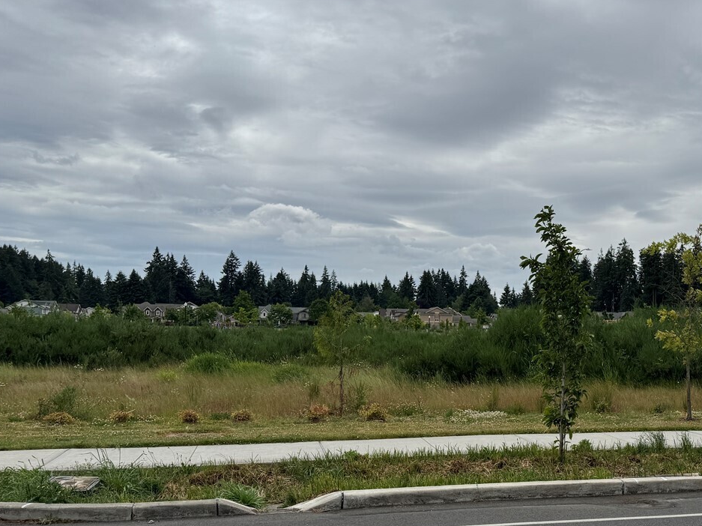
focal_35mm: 41
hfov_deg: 44.0
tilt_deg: +0.6
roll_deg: -0.6
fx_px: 831
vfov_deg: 34.9
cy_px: 335
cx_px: 542
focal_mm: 6.76
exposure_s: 1/9009
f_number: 1.78
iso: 80
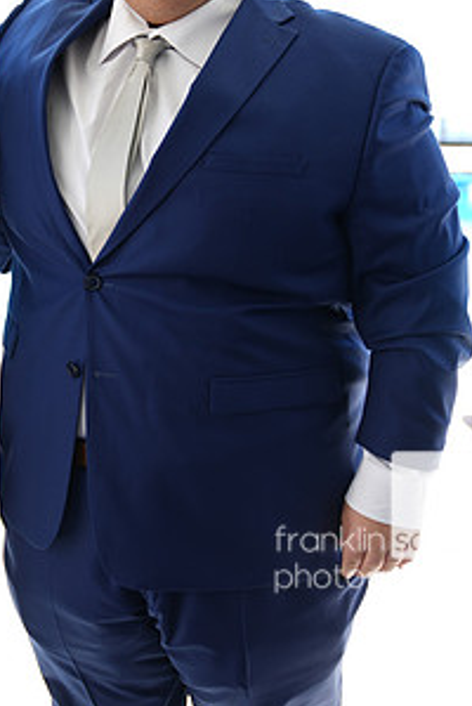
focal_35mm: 64
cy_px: 269
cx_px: 67
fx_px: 1256
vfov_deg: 31.3
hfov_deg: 20.9
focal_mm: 33
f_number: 2.8
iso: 50
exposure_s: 1/100
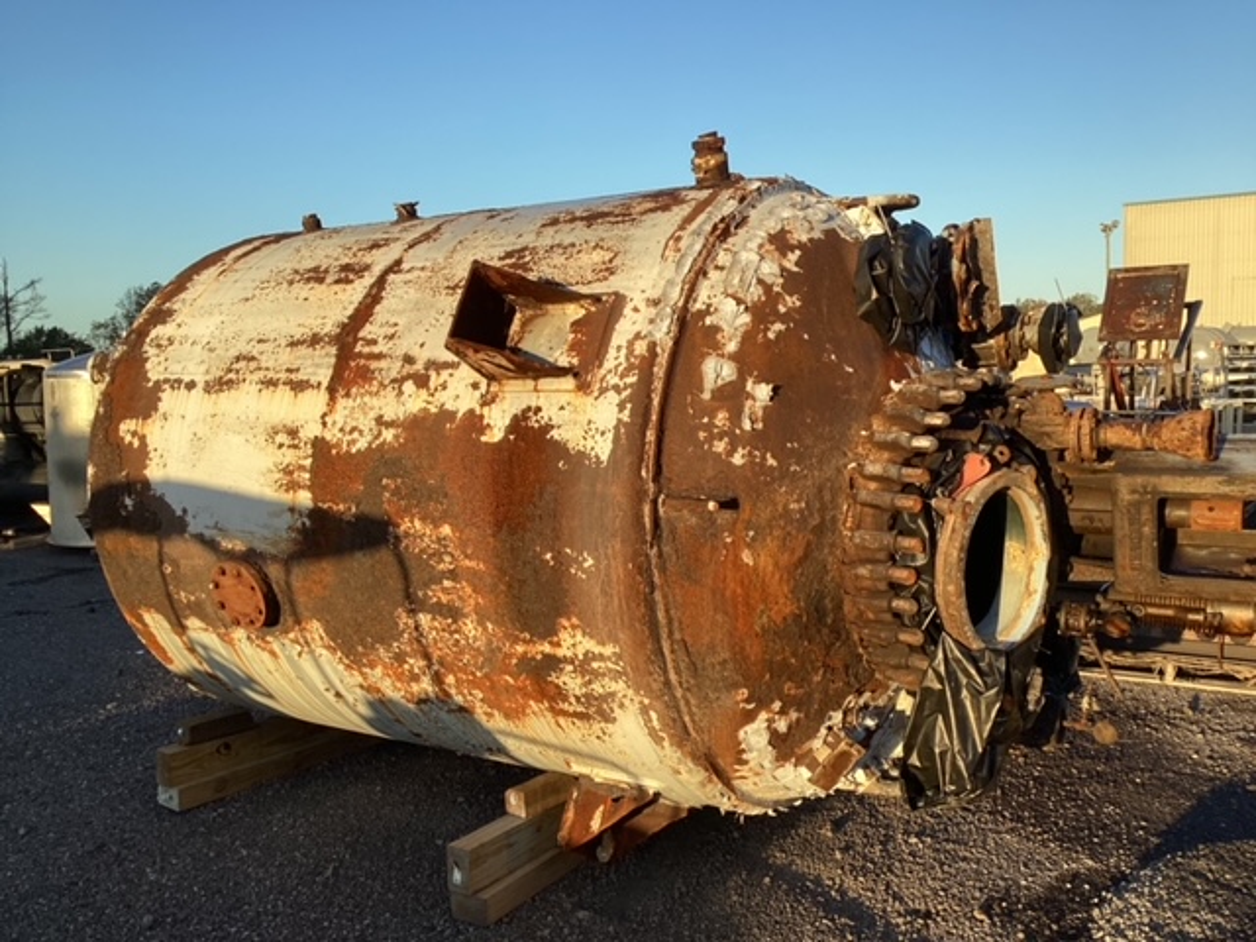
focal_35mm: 31
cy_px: 471
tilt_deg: -3.7
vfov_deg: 45.4
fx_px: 1125
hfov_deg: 58.4
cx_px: 628
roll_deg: +0.0
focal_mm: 3.3
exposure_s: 1/409
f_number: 2.4
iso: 25
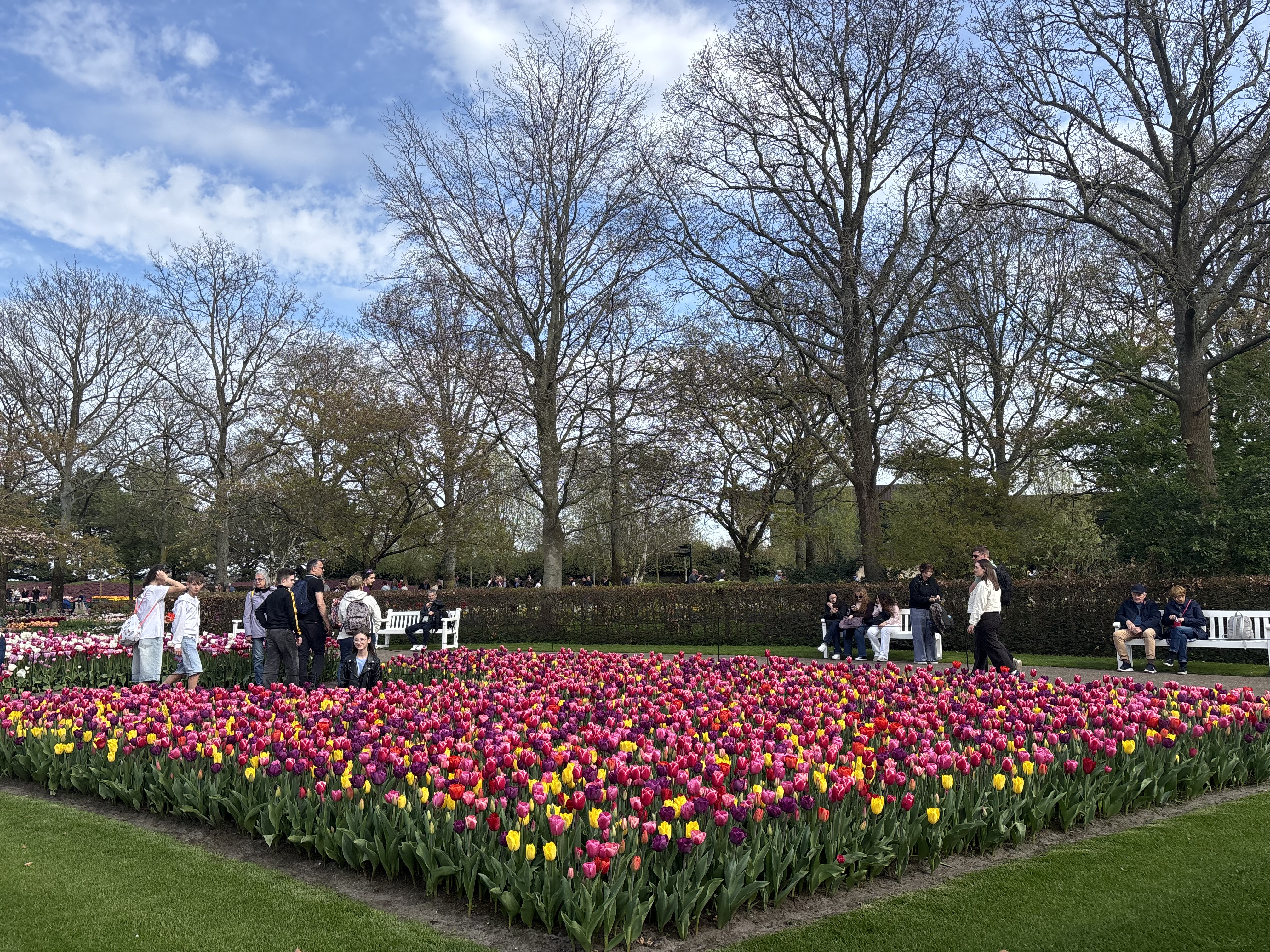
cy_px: 476
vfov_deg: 53.1
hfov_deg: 67.3
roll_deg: +2.2
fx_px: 954
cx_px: 635
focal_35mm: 26
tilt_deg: +6.5
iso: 50
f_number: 1.6
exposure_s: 1/1642
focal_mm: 5.96
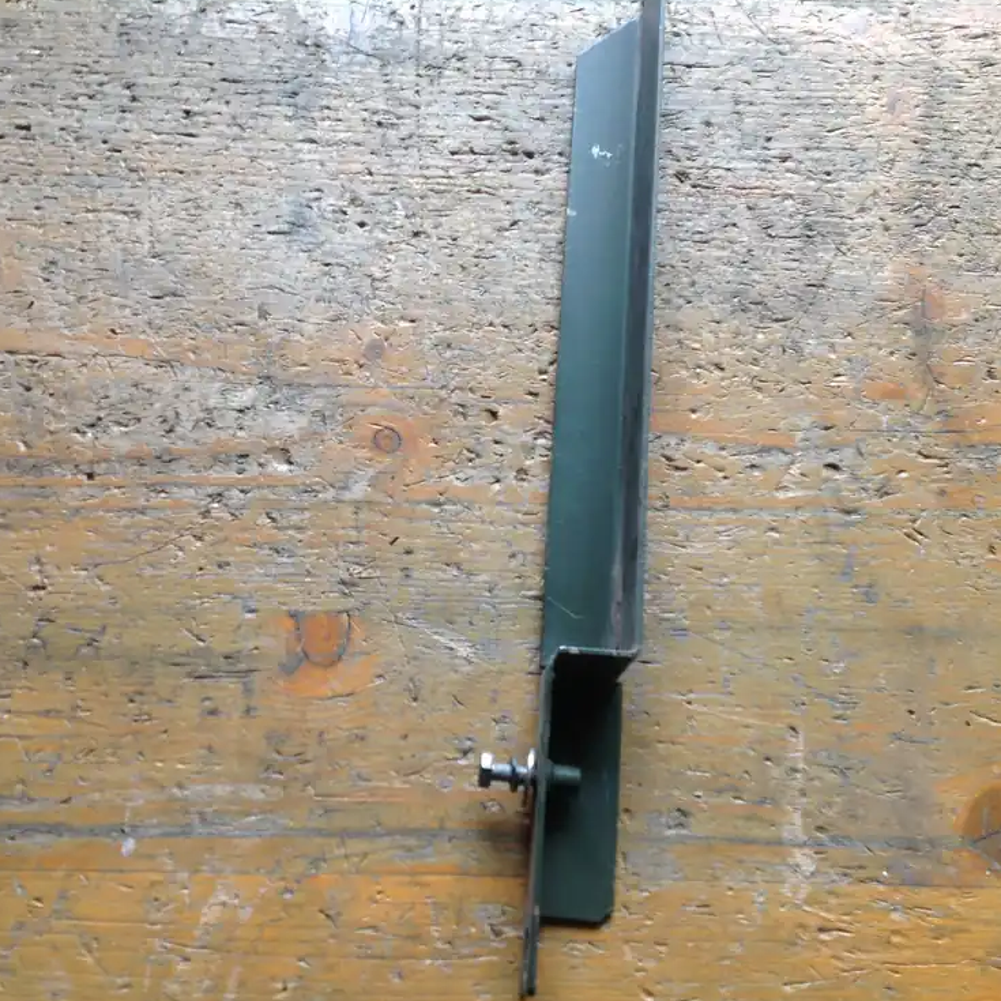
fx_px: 1374
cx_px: 468
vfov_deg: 40.0
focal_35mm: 42
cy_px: 498
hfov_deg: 40.0
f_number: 2.4
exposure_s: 1/30
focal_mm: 4.28
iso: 64
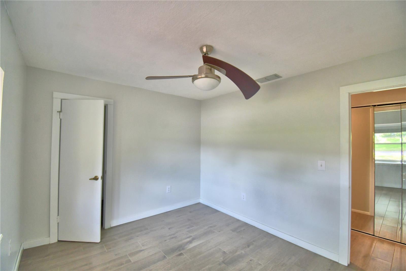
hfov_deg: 100.4
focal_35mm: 15
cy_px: 136
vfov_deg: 77.3
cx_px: 203
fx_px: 169
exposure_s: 1/60
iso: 400
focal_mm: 10
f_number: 4.5
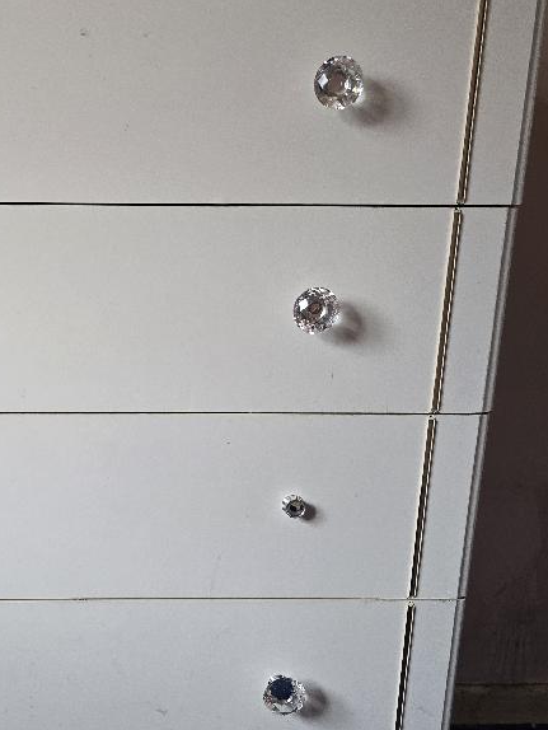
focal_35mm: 41
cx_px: 69
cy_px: 385
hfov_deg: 33.5
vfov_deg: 45.7
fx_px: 865
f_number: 1.7
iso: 250
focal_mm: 6.3
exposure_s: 1/100
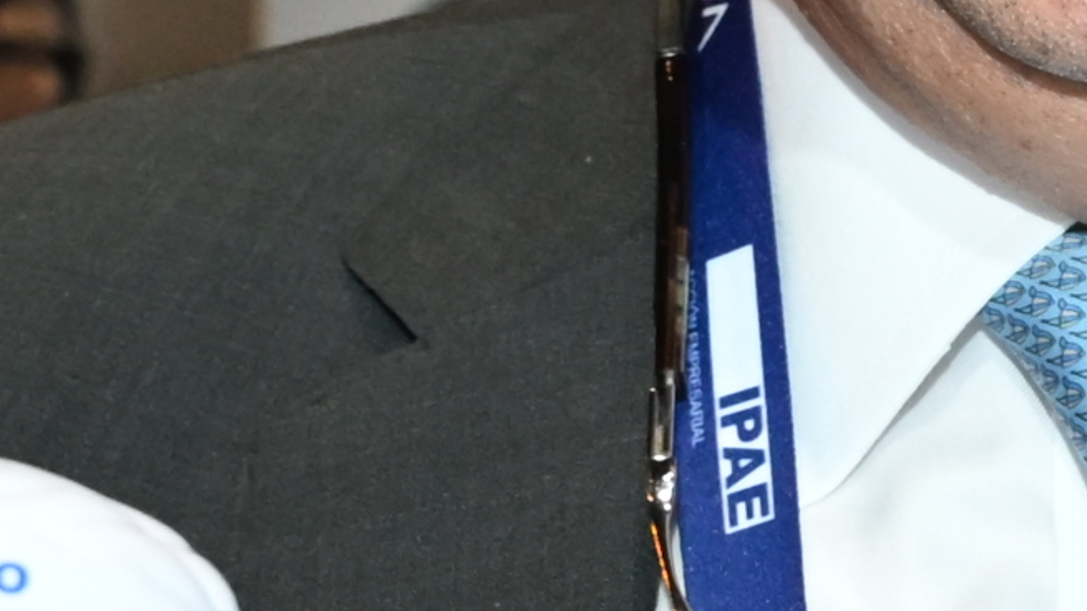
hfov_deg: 10.3
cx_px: 1587
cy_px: 357
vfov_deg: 6.0
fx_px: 5849
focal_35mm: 203
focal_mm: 28
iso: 2000
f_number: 6.3
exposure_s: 1/80
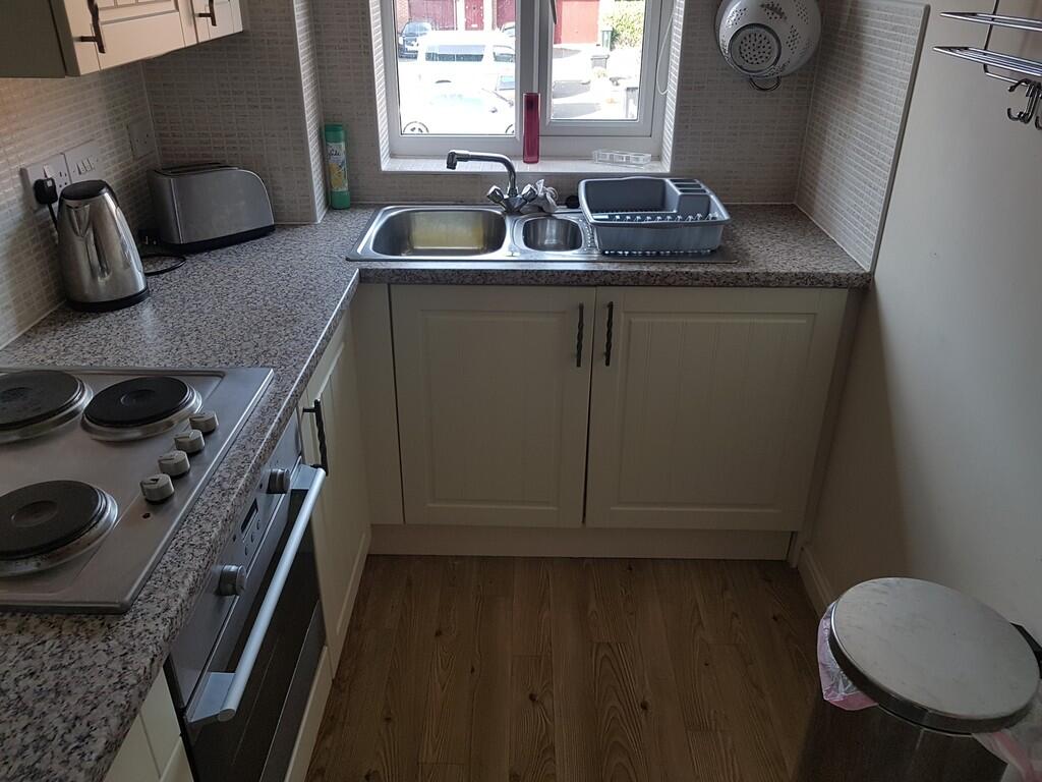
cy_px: 391
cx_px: 521
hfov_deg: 67.3
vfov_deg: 53.1
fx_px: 783
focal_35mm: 26
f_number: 1.7
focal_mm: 4.2
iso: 50
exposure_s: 1/100
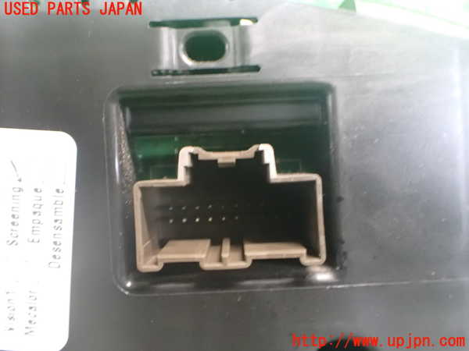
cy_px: 176
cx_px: 234
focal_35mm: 30
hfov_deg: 60.0
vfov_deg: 46.8
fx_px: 406
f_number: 2.3
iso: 1600
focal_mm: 5.4
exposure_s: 1/20
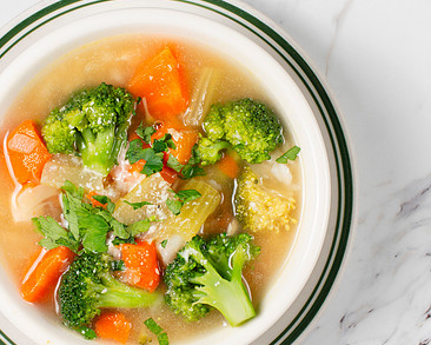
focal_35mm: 95
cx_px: 139
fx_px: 1212
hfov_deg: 20.1
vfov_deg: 16.2
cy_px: 190
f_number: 13
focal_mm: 50
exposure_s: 1/200
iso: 200
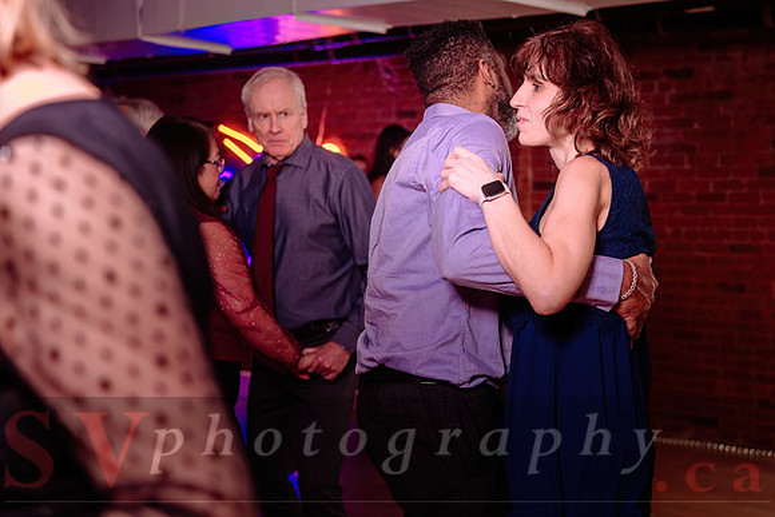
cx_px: 449
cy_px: 245
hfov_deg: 33.2
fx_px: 1298
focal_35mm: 60
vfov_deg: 22.5
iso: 1000
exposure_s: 1/125
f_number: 3.5
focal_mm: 52
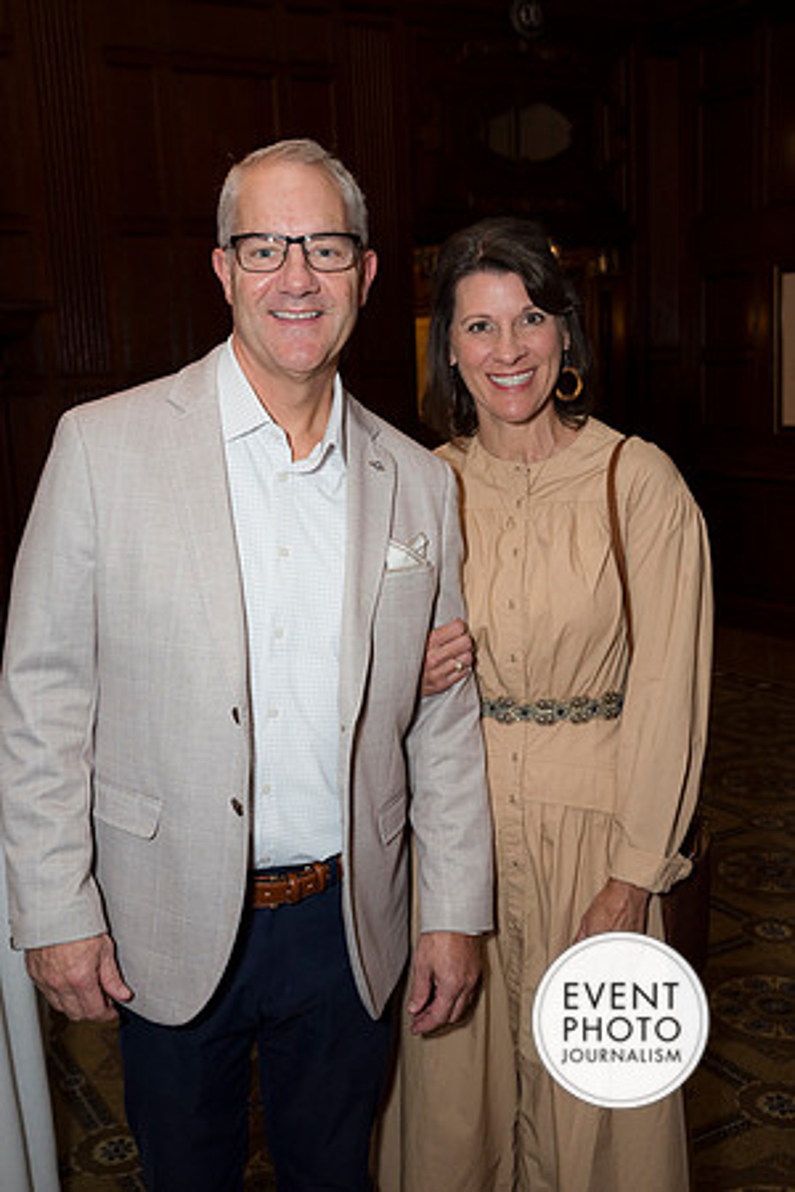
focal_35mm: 40
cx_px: 398
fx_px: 1325
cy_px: 596
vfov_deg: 48.5
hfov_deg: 33.4
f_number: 5.6
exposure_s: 1/125
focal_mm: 40
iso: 800
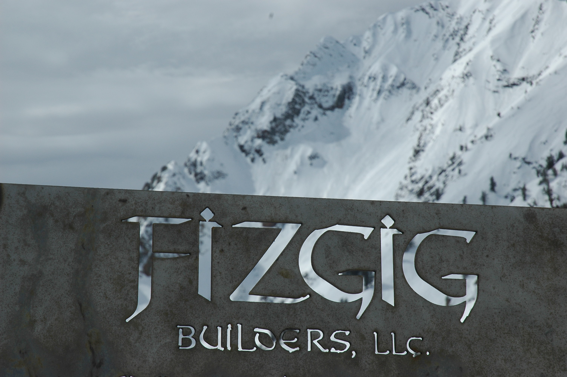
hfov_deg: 21.9
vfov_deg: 14.7
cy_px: 188
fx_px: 1463
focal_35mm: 93
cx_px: 284
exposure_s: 1/250
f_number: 10
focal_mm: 62
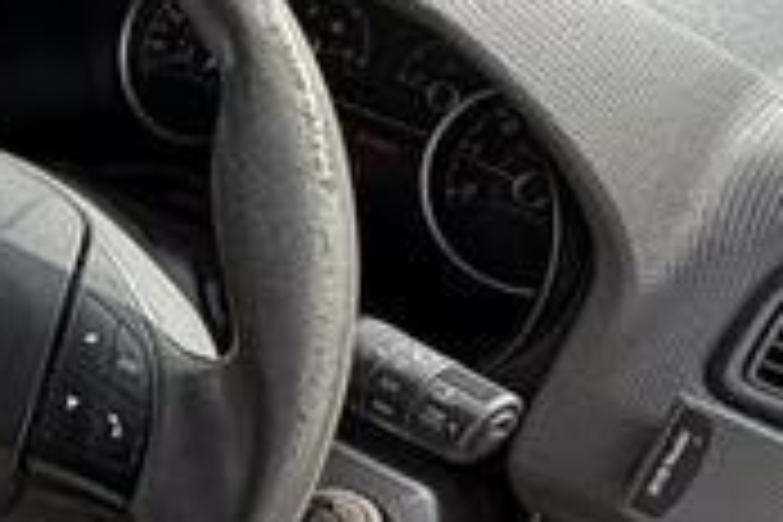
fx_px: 1631
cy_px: 189
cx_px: -423
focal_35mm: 75
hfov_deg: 21.9
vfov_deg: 18.1
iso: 40
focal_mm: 2.22
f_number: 2.2
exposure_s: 1/169
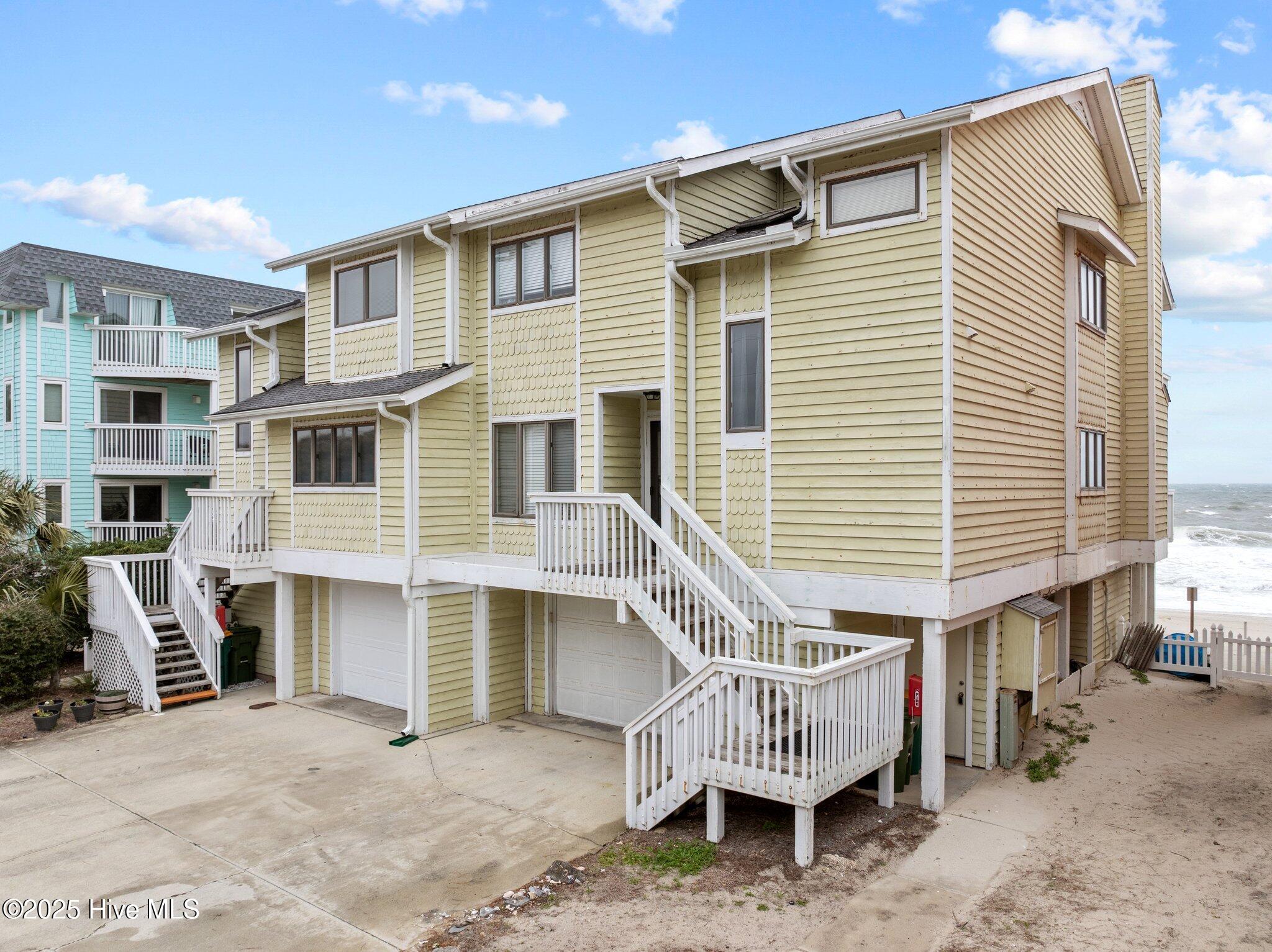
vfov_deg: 56.8
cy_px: 476
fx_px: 881
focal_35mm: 24
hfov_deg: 71.6
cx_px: 636
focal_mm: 12.29
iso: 100
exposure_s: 1/100
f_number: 2.8
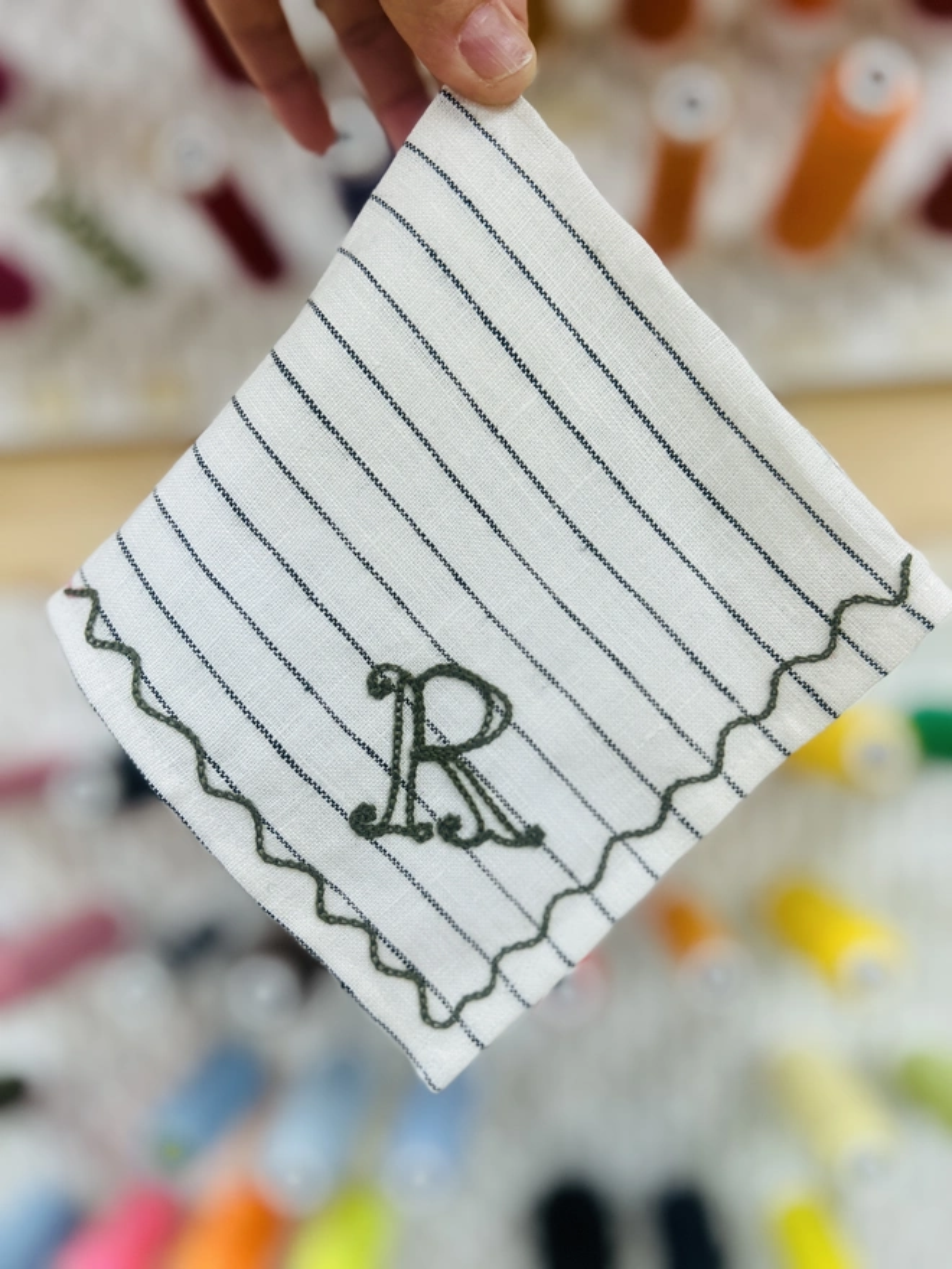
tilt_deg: -10.7
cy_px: 634
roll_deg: +4.0
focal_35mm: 26
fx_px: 953
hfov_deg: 53.1
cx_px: 476
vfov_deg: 67.3
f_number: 1.5
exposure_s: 1/100
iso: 50
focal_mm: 5.7
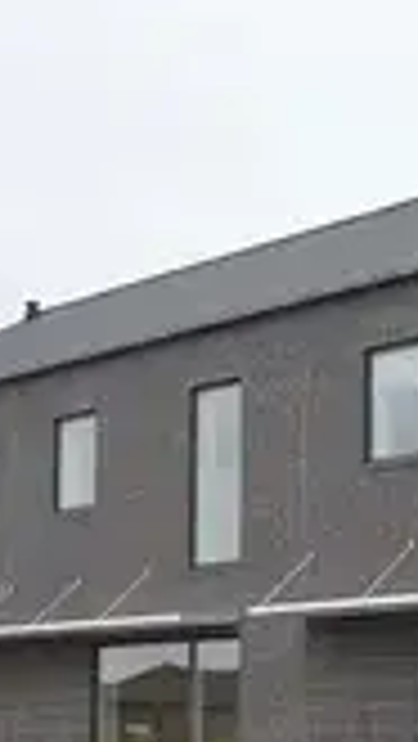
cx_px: 476
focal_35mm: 88
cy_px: 540
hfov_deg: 13.5
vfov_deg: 24.0
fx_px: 1731
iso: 200
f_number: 7.1
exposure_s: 1/200
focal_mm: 22
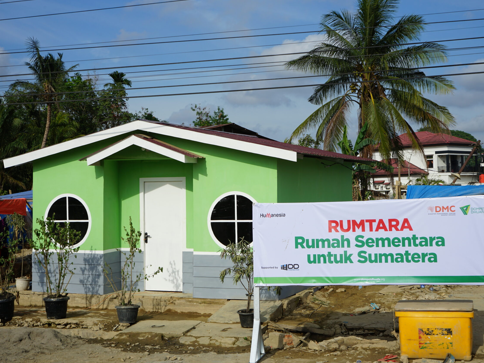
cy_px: 183
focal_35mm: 54
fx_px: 755
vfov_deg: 27.0
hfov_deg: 35.5
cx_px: 258
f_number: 13
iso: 100
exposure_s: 1/200
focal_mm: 49
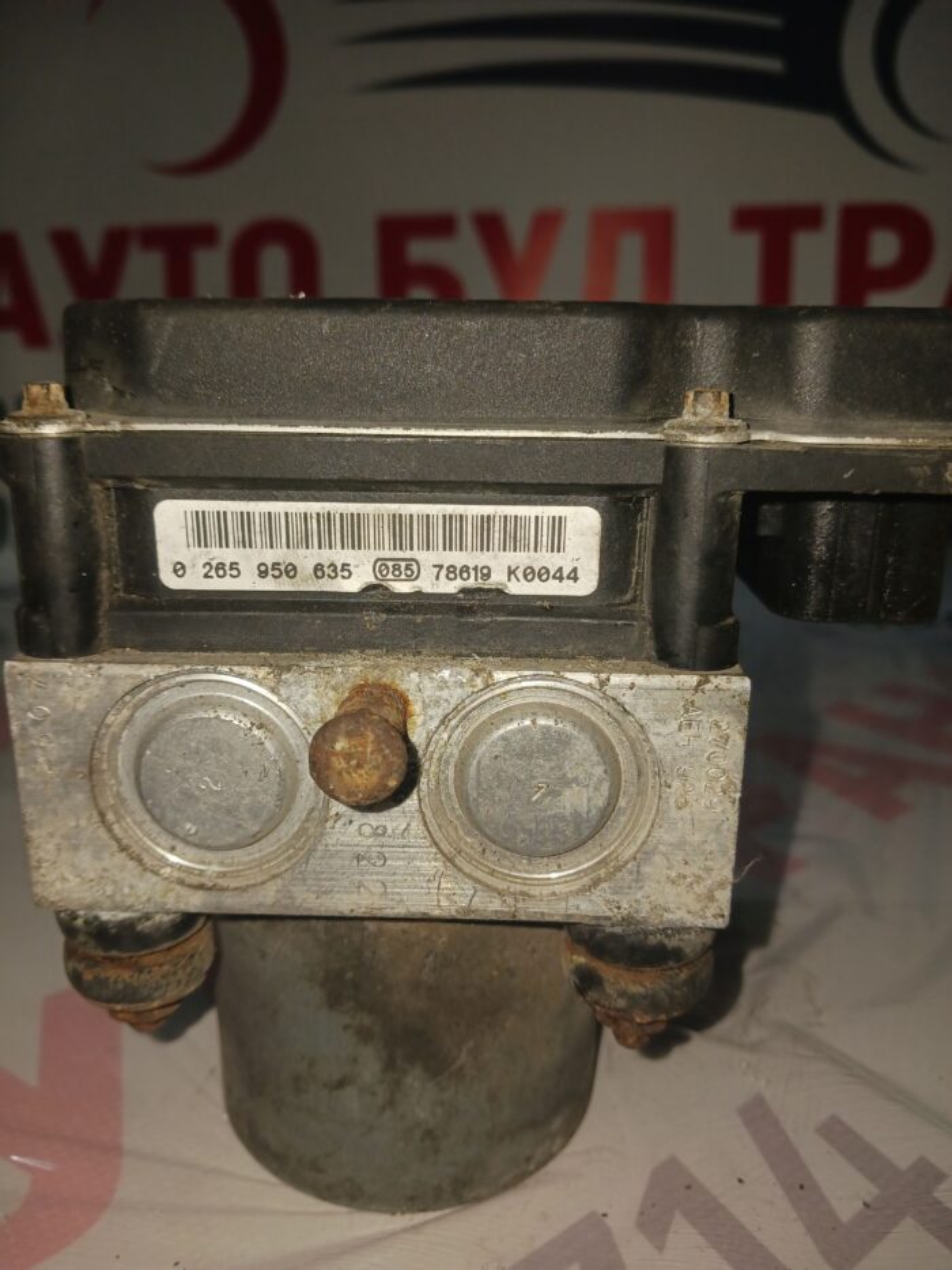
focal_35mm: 27
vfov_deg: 65.3
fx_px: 990
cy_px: 635
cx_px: 476
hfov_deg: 51.4
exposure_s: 1/50
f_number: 1.8
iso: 40
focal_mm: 4
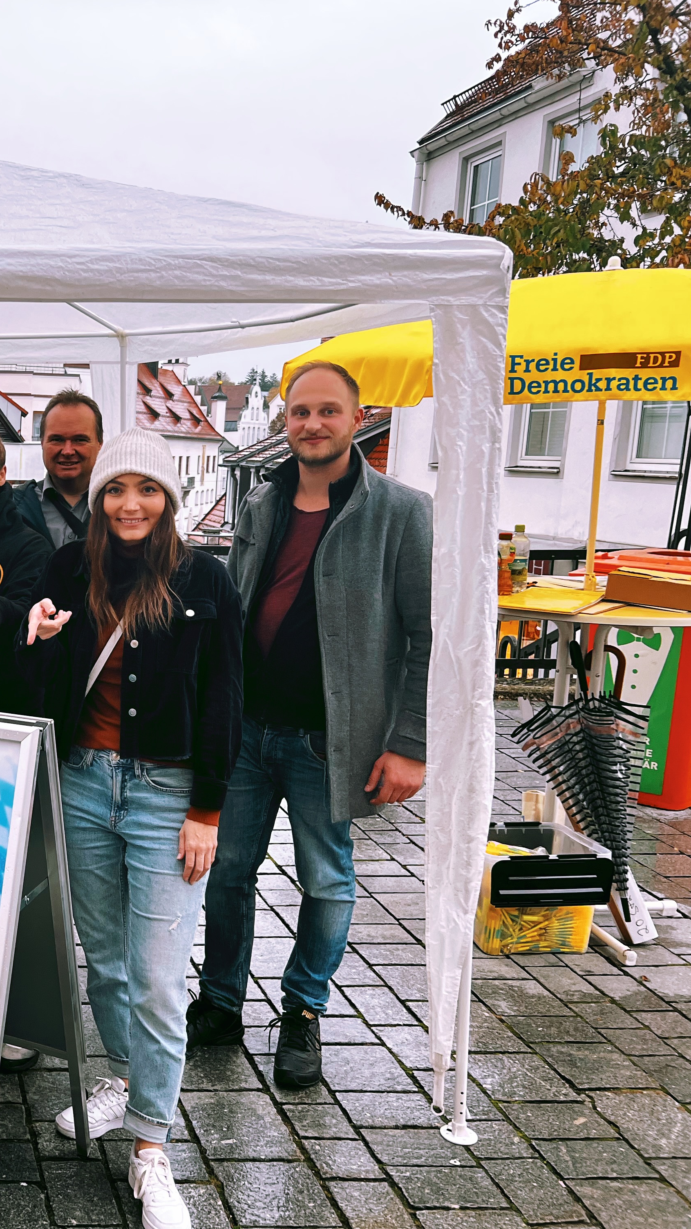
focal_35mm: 38
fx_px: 1238
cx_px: -123
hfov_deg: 27.7
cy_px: 615
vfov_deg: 52.8
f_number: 1.5
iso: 100
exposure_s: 1/100
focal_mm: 5.7
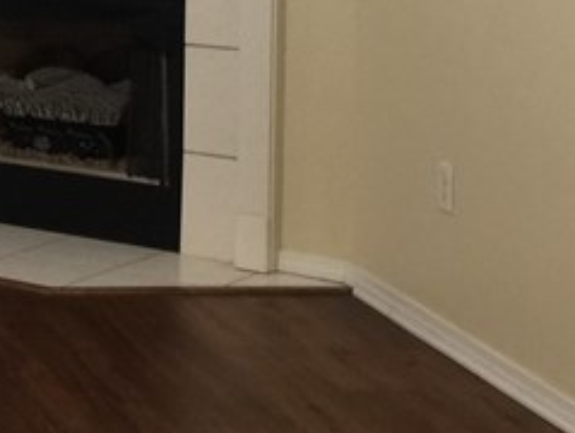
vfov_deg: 11.8
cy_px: -26
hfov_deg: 14.3
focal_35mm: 124
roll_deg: +0.4
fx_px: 2063
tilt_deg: -5.8
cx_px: -402
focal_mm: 4.15
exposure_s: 1/4
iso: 64
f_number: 2.2
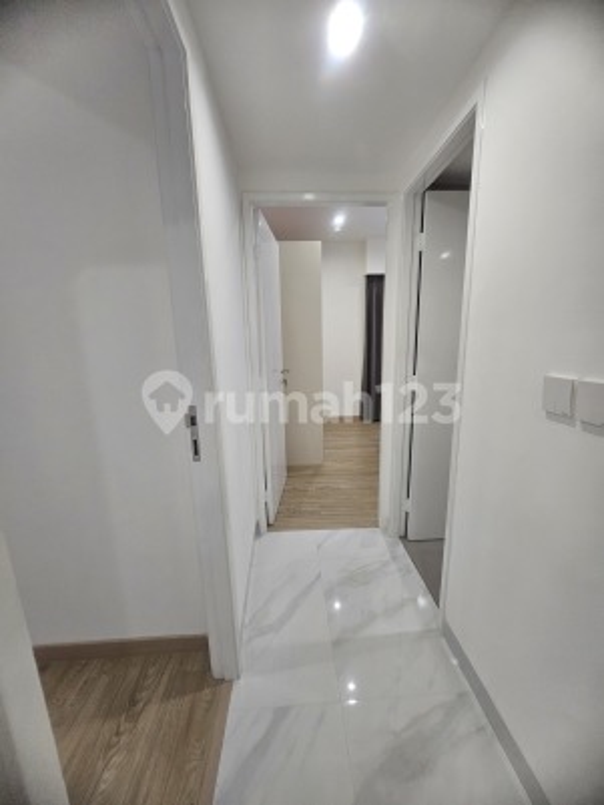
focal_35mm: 13
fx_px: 302
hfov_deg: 89.9
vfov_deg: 106.2
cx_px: 302
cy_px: 402
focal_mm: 2.2
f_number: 2.2
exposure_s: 1/50
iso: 160
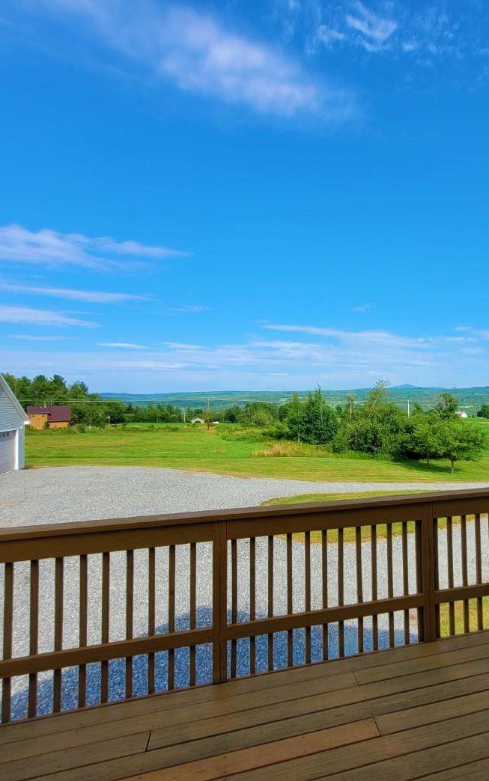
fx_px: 405
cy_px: 379
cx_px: 366
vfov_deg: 88.0
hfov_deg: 59.0
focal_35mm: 19
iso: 40
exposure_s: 1/1099
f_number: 2.2
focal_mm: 1.74
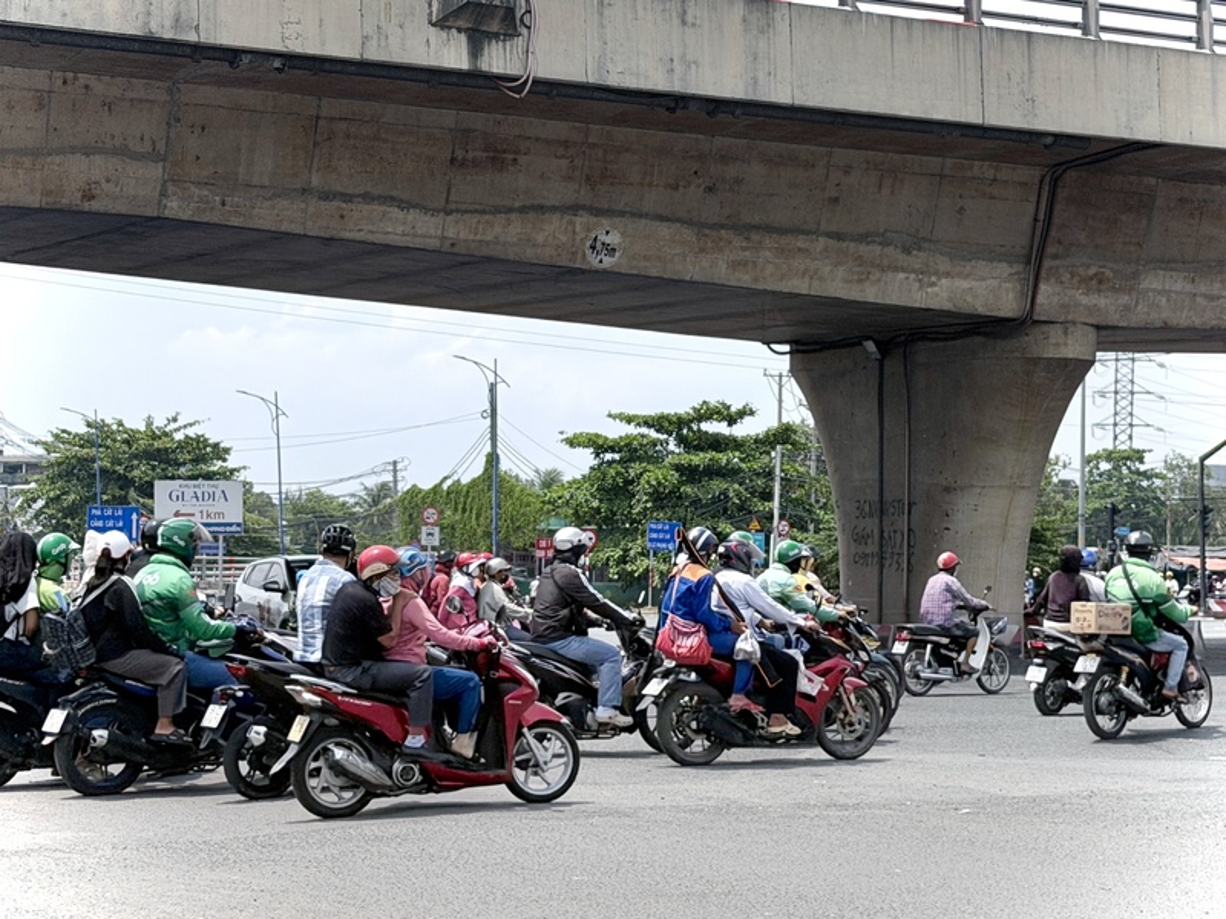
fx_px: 1700
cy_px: 460
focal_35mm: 48
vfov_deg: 30.3
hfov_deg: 39.7
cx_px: 613
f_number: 1.78
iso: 64
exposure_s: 1/6024
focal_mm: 6.76
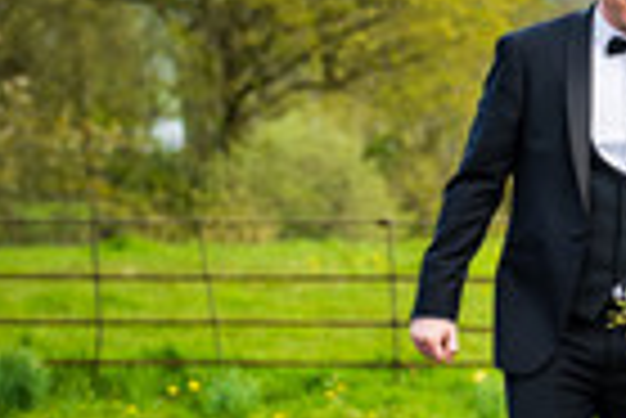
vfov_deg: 5.0
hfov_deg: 7.5
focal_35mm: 273
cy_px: 321
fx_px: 4752
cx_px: 734
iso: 160
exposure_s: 1/640
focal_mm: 95
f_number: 4
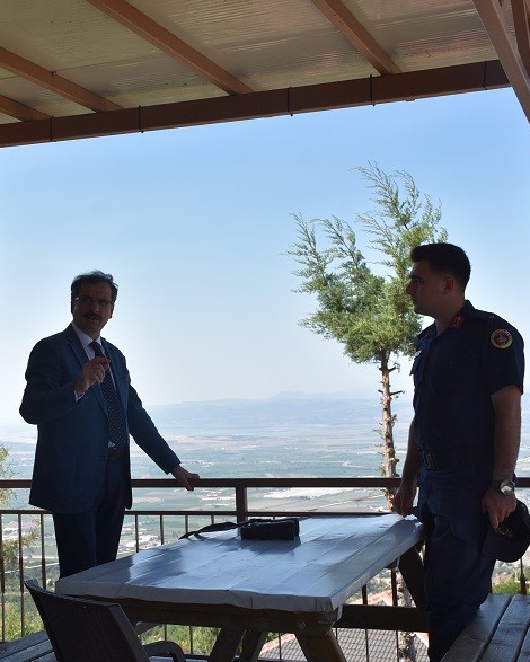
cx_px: 112
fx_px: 1097
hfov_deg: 26.7
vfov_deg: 33.6
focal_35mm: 56
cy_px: 330
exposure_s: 1/500
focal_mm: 26
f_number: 8
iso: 250
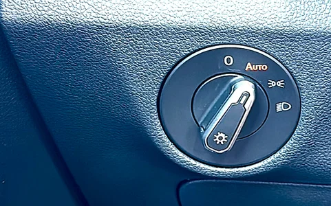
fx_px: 640
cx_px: 235
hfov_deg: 28.7
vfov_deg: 18.3
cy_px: 90
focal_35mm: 71
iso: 250
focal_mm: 6.86
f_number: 1.78
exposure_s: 1/40
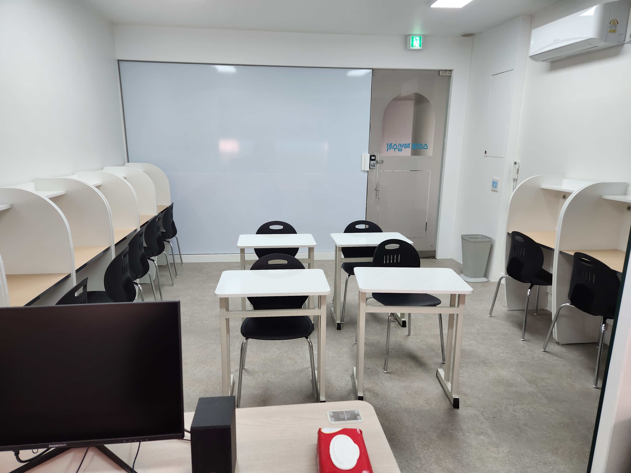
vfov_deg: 58.9
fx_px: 419
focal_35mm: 23
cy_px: 236
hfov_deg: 73.9
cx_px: 316
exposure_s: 1/180
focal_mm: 5.4
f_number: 1.8
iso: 125
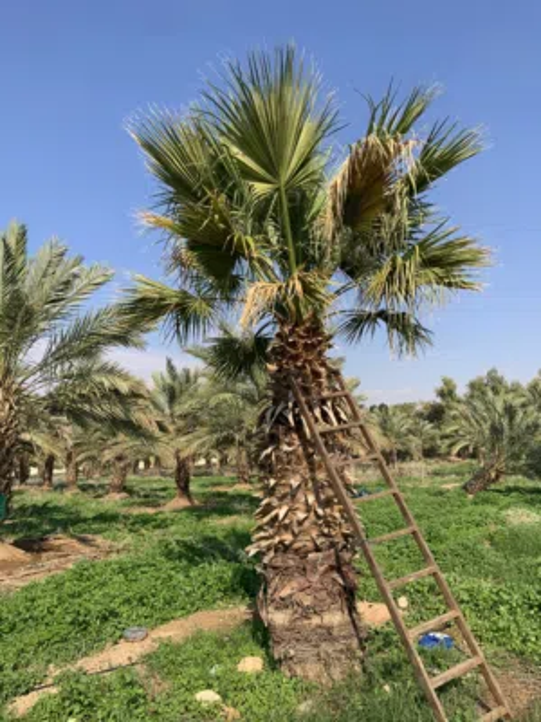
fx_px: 542
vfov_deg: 67.3
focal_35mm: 26
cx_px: 270
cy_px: 361
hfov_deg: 53.1
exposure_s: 1/1953
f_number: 1.8
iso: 25
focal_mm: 4.25
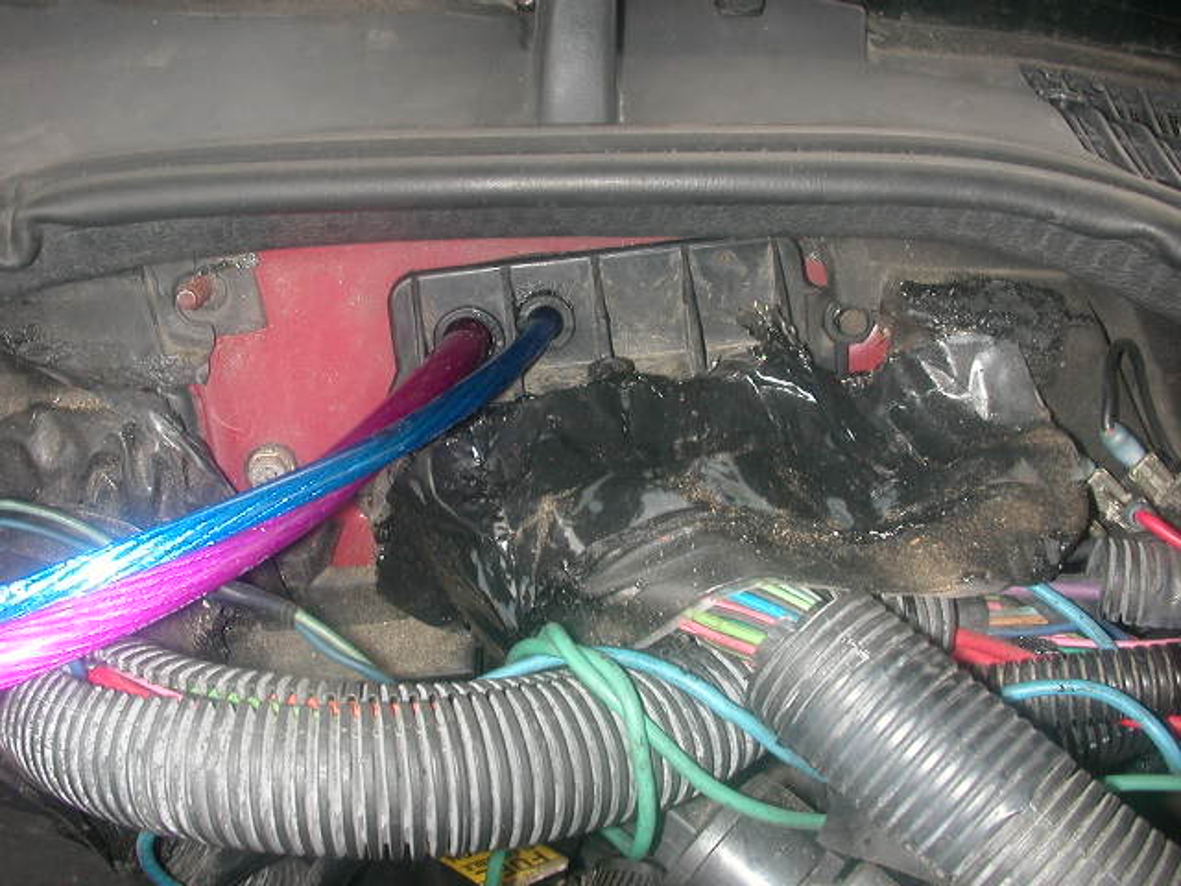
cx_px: 590
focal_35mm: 37
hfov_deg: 50.1
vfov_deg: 38.7
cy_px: 443
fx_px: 1262
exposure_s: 1/30
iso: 100
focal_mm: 5.6
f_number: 4.5
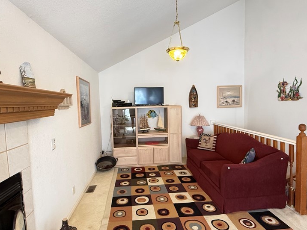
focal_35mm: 20
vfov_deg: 66.0
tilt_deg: -3.4
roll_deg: +2.2
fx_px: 177
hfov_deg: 81.7
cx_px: 152
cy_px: 116
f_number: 2.2
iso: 400
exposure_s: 1/60
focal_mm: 2.22
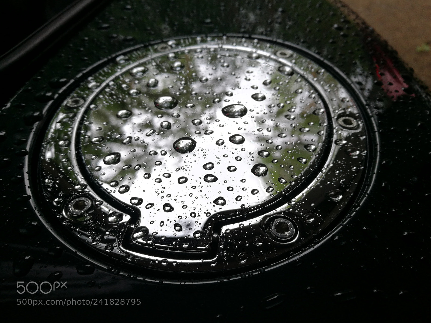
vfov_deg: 51.4
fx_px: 336
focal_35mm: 27
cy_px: 162
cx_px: 216
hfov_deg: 65.3
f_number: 2.2
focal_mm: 4.5
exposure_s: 1/50
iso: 64
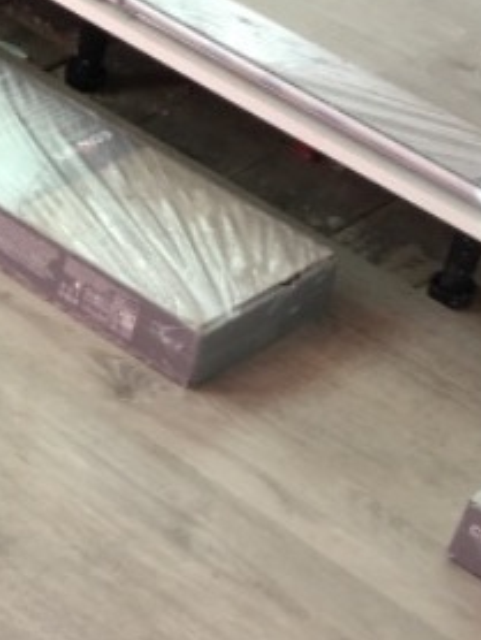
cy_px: 833
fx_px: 2312
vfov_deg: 15.0
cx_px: -354
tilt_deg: -48.0
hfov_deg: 11.2
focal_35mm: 125
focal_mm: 4.15
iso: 25
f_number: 2.2
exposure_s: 1/50
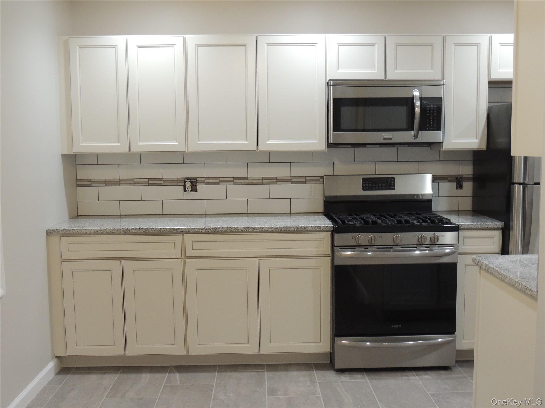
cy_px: 204
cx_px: 272
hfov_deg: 46.8
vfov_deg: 36.0
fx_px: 630
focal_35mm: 40
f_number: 3.3
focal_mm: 7.1
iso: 400
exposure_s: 1/25
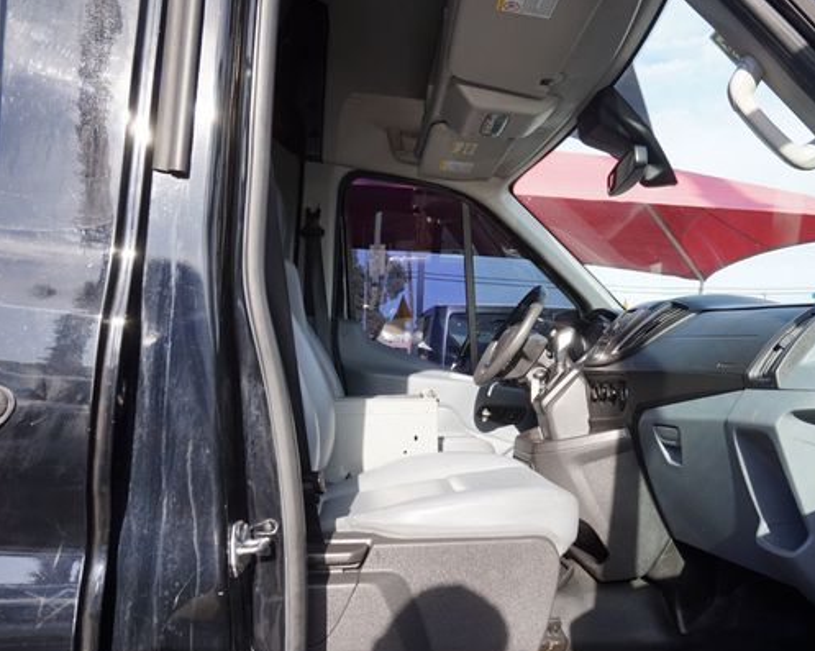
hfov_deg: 59.6
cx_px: 518
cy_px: 343
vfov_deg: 49.9
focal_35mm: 29
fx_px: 699
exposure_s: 1/100
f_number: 7.1
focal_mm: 16
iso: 100
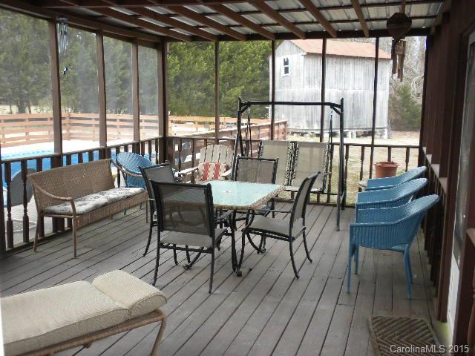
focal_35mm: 37
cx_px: 238
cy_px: 178
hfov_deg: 50.1
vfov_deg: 38.7
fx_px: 508
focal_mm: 6.6
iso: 113
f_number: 3.5
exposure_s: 1/59.2
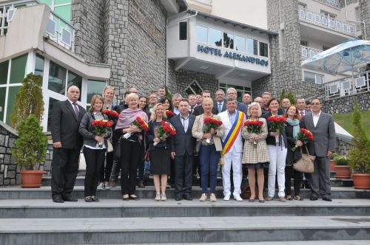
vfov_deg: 43.5
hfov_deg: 62.0
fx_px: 308
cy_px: 122
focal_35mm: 30
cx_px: 185
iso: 560
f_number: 6.7
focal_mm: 20
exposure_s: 1/350
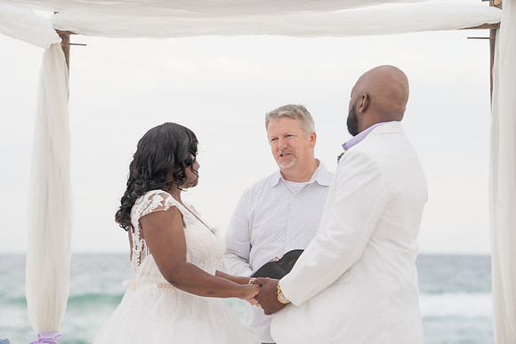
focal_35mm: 204
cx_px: 258
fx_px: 2919
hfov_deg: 10.1
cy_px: 172
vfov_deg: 6.7
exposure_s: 1/320
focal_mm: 200
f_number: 7.1
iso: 640
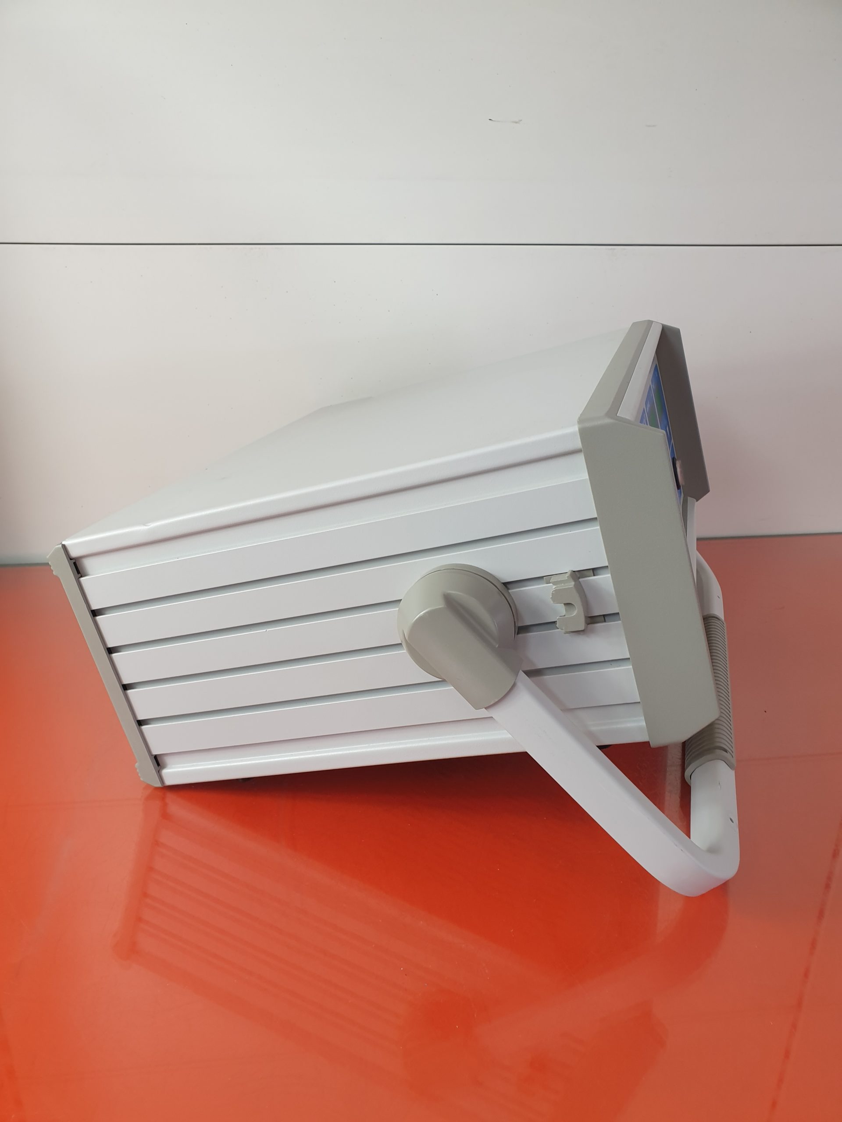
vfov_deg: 67.3
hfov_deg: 53.1
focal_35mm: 26
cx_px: 421
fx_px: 843
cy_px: 561
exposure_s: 1/50
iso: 125
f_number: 2.4
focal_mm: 4.3
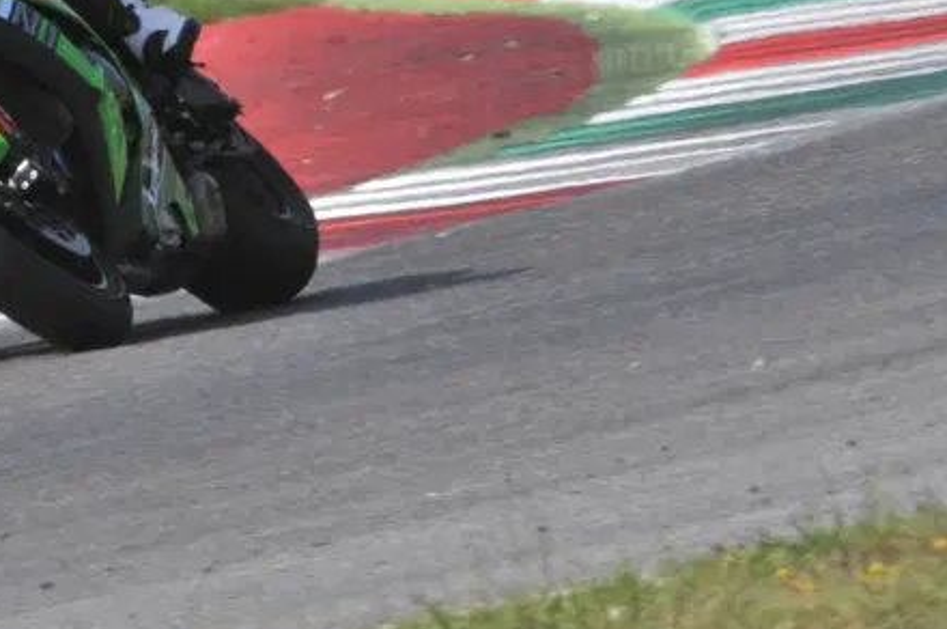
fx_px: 45153
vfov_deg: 0.8
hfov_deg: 1.2
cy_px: 74
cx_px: 39
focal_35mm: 1719
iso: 200
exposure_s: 1/640
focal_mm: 420
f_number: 10
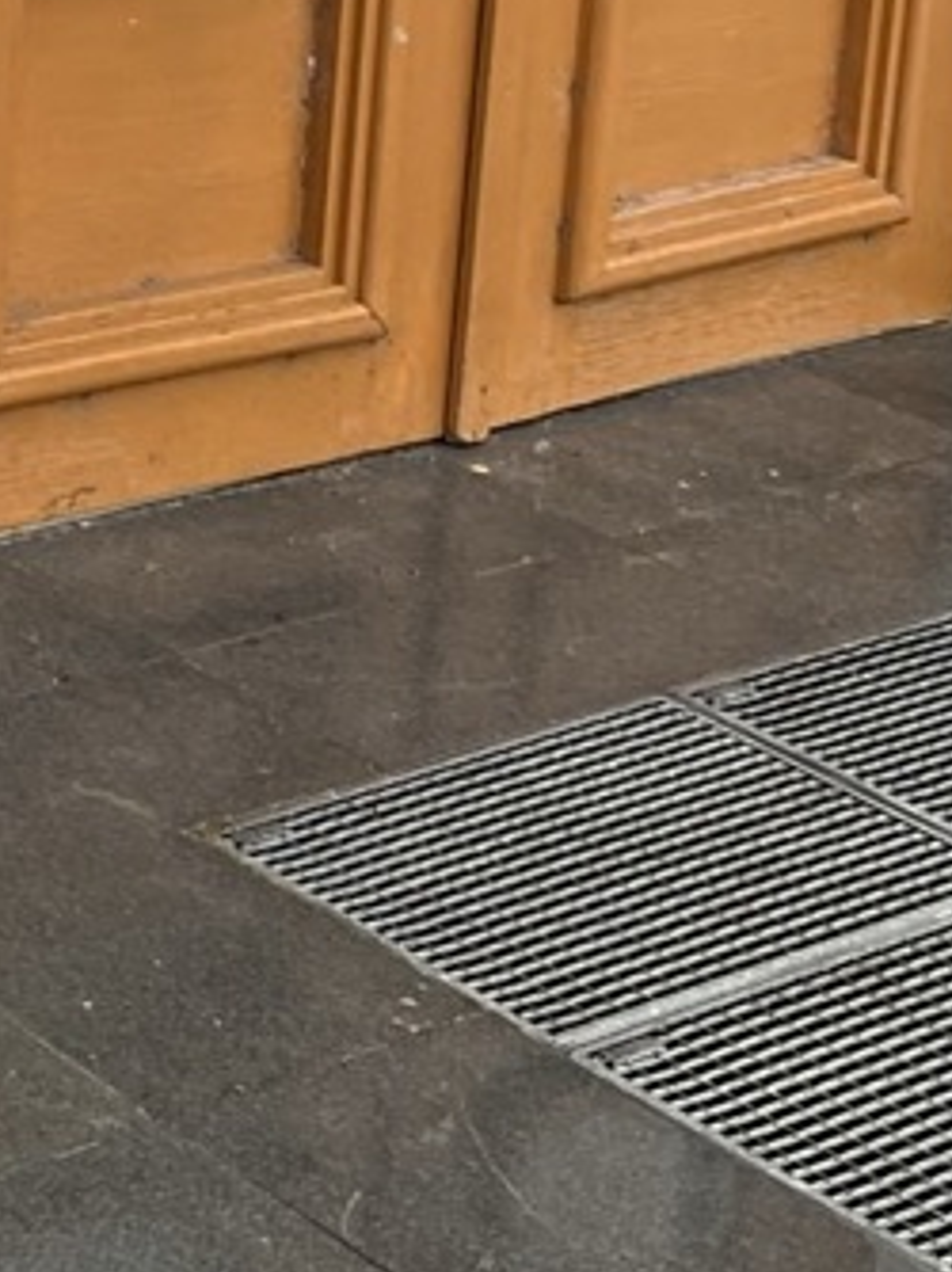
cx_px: -902
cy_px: -286
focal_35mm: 109
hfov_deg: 12.2
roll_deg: -1.7
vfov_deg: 17.2
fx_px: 4002
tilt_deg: -11.3
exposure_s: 1/210
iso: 40
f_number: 1.5
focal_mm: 5.7
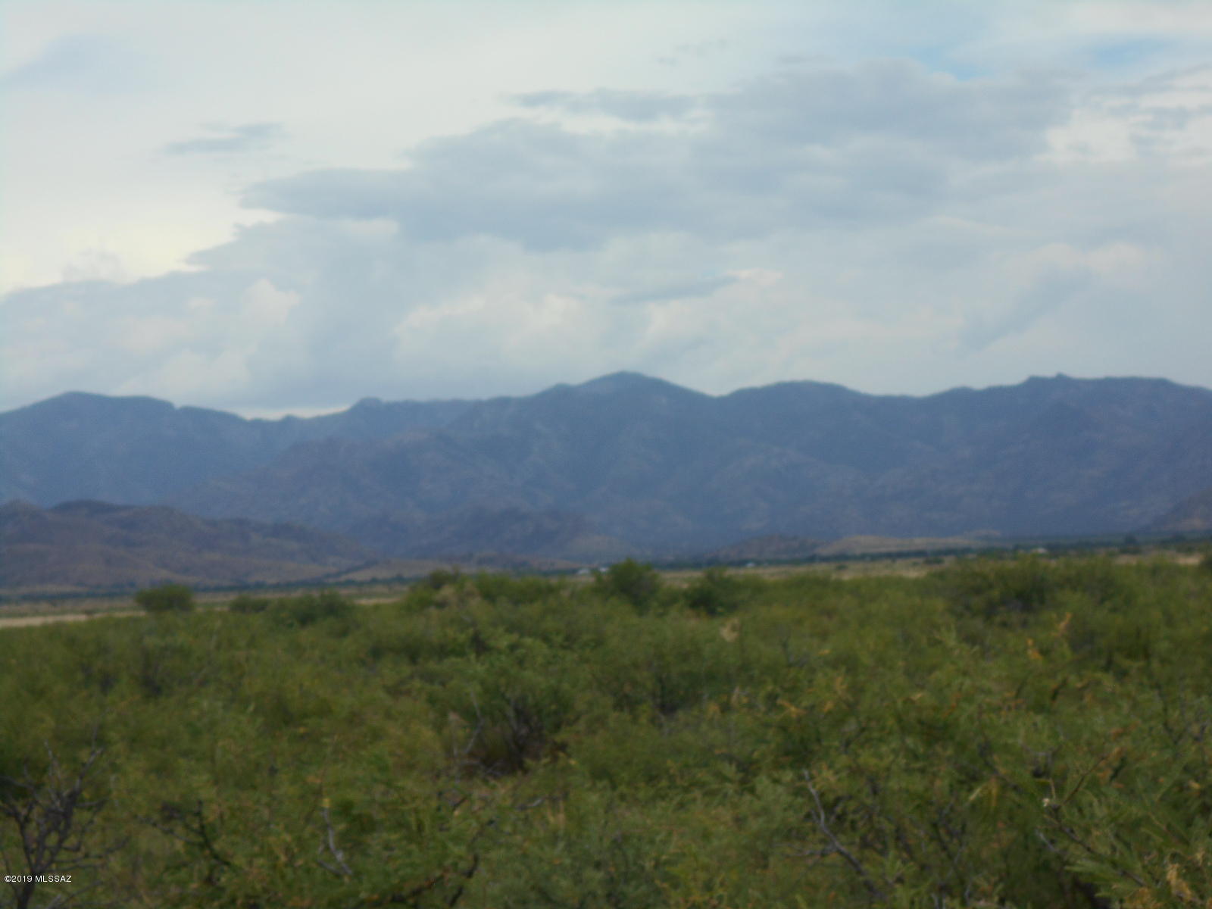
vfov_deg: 11.4
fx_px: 4552
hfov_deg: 15.2
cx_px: 606
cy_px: 454
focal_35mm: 130
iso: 80
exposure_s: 1/320
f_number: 6.5
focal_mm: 23
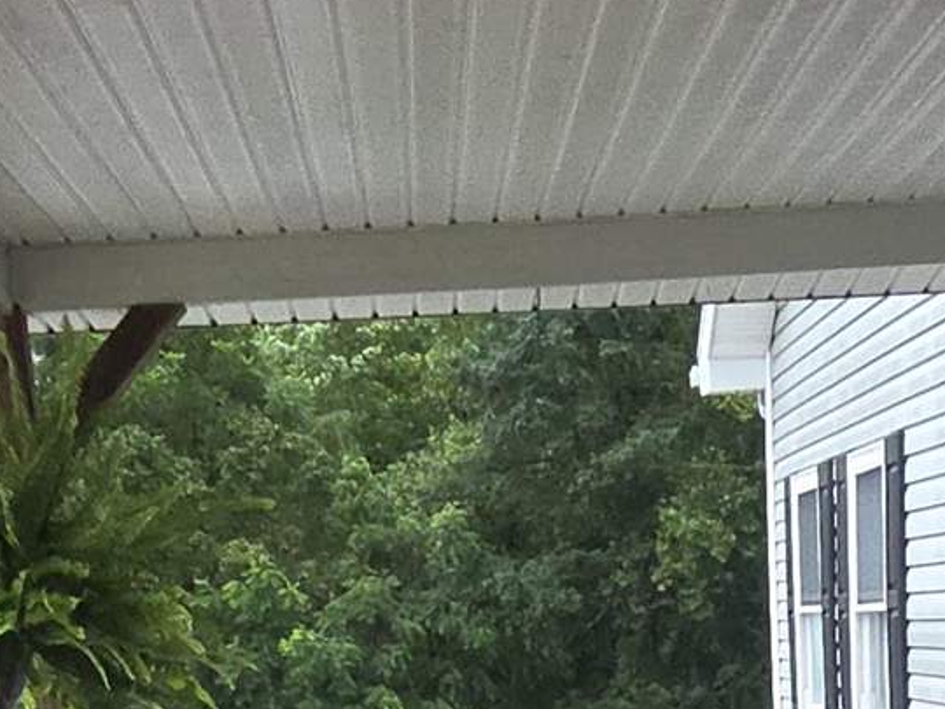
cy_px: 1500
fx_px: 2020
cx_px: 691
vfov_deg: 15.2
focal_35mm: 74
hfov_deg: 26.0
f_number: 2.2
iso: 160
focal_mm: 2.2
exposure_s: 1/60
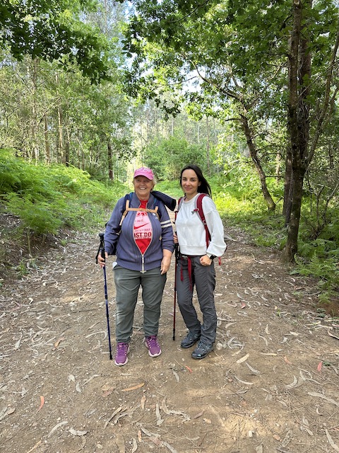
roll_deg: +2.7
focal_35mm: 24
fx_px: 313
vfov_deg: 71.6
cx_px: 170
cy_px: 226
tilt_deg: -4.0
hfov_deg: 56.8
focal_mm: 6.86
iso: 100
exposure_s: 1/121
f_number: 1.78
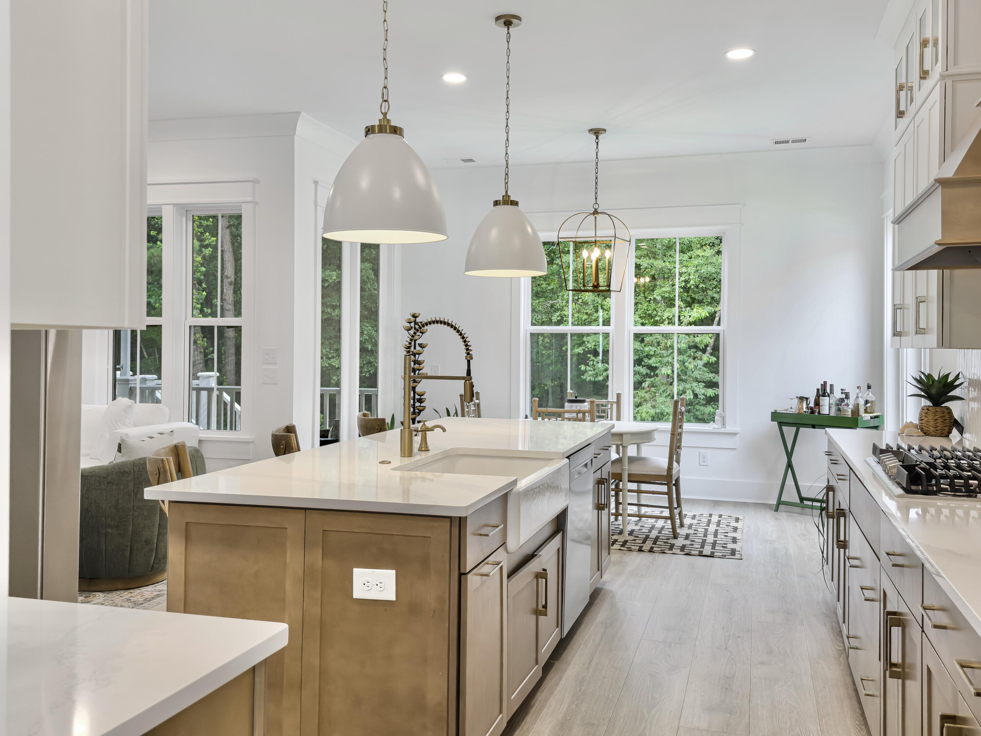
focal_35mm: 32
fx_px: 907
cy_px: 368
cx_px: 490
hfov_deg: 56.8
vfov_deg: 44.2
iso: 80
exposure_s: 1/120
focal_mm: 6.76
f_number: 1.8
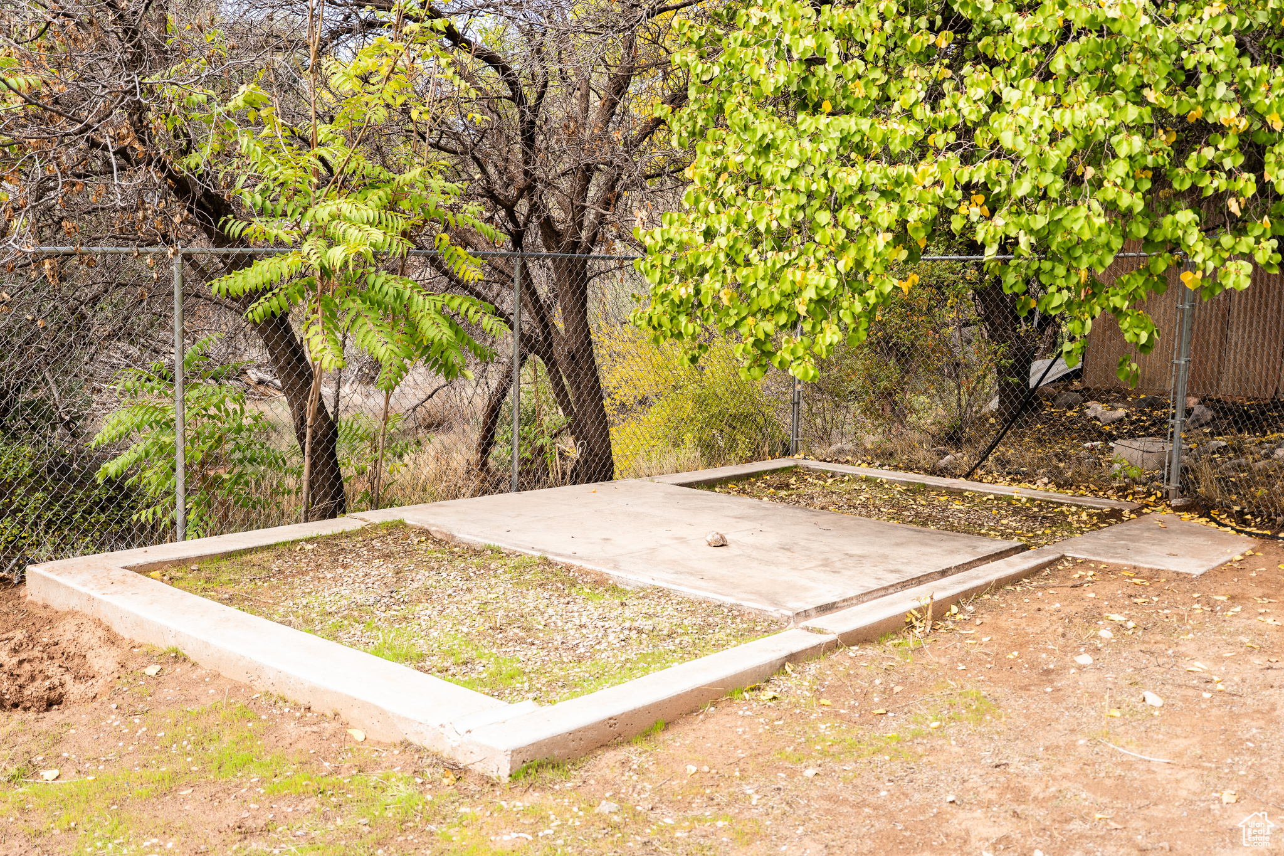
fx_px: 1248
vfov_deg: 37.8
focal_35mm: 35
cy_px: 428
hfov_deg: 54.4
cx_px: 642
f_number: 4
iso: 200
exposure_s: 1/160
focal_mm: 35
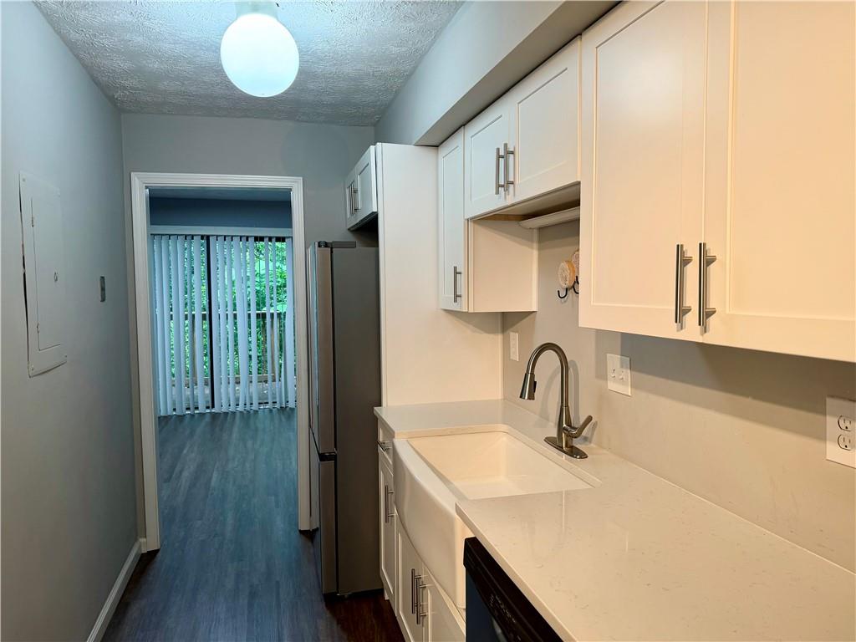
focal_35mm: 24
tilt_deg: -3.3
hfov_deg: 71.6
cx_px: 428
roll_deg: +0.3
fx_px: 593
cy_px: 321
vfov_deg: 56.8
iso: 125
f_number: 1.78
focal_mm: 6.76
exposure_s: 1/60
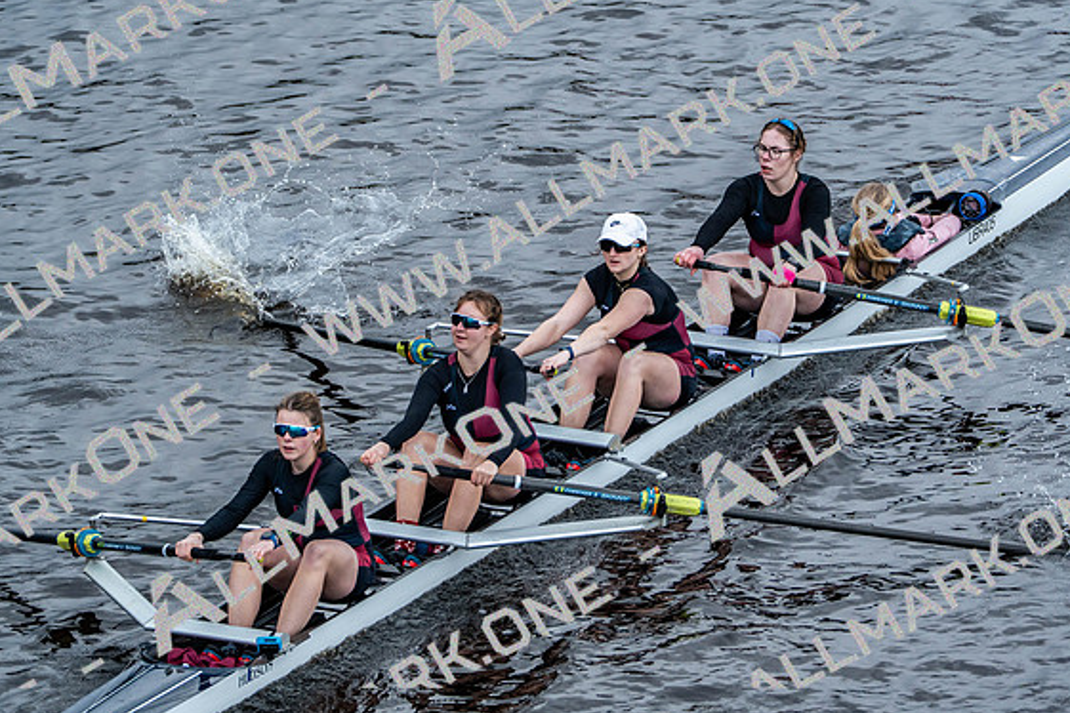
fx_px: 11026
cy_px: 361
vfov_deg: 3.7
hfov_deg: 5.6
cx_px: 538
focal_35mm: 371
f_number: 6.3
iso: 1600
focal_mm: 359
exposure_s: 1/1000
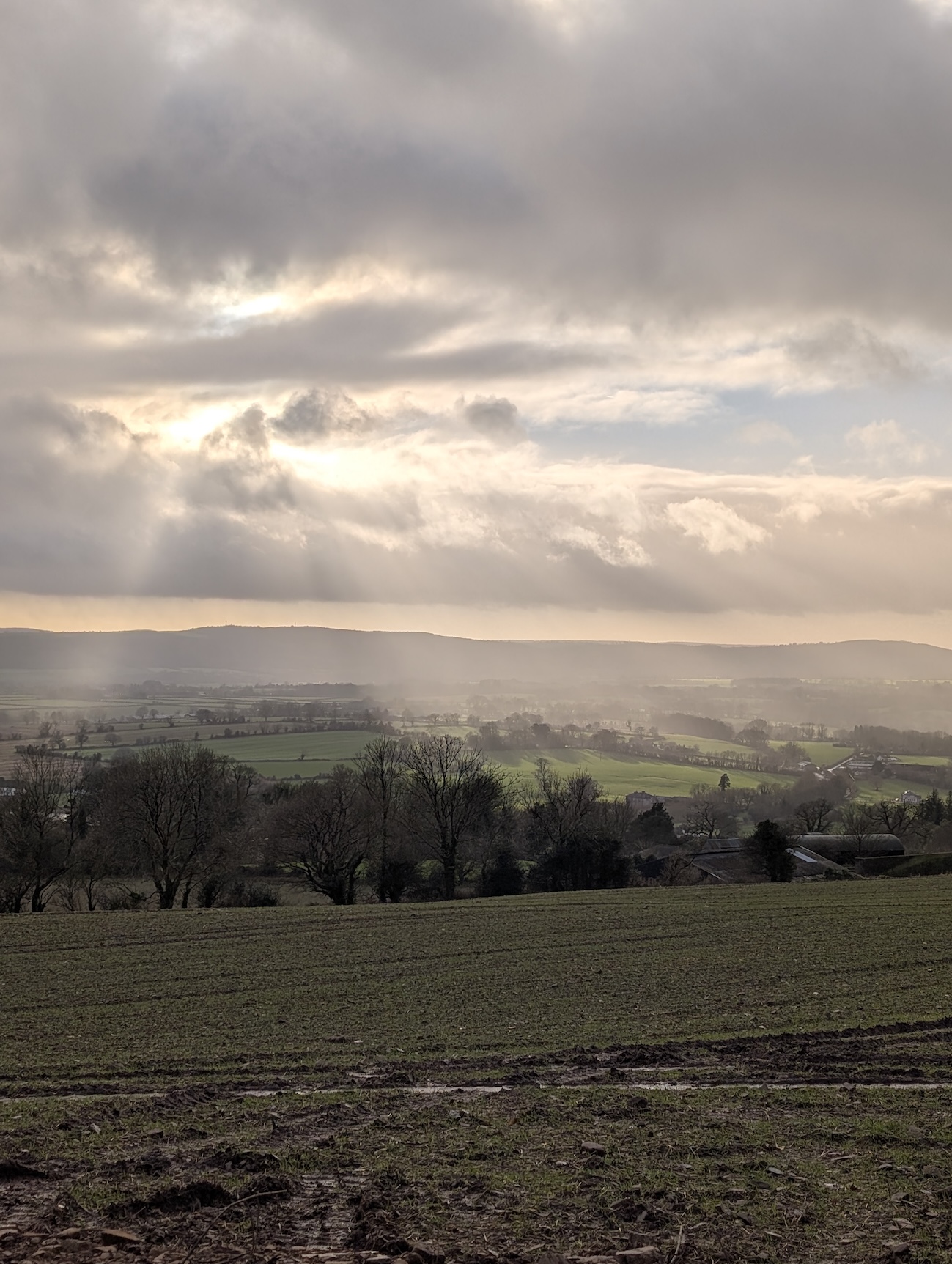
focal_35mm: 49
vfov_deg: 38.9
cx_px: 476
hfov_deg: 29.7
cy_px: 632
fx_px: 1792
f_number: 1.68
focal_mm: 6.9
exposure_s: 1/4902
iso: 23
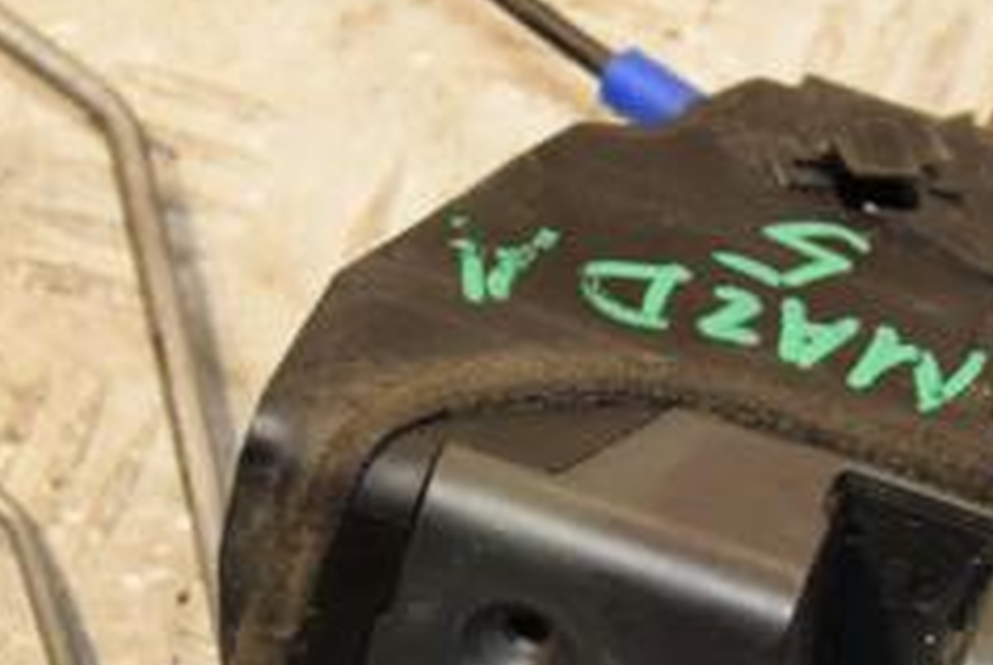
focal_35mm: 198
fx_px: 5468
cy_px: 530
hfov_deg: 10.3
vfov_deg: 6.9
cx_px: 896
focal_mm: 52
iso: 800
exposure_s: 1/160
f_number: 5
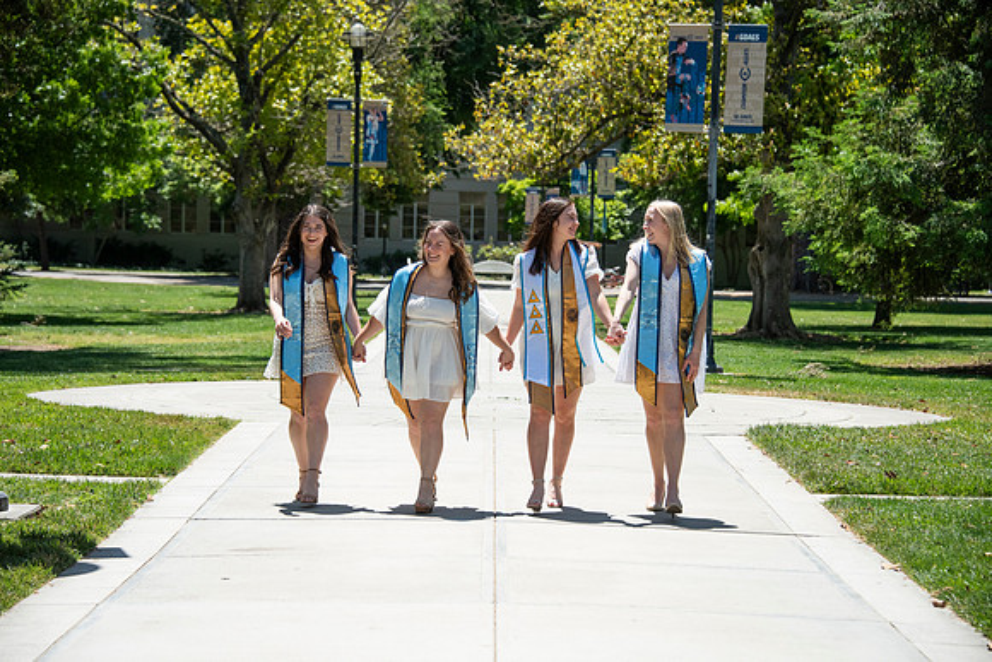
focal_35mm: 100
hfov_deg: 20.4
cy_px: 331
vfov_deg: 13.7
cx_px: 496
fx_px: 2756
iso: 500
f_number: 5.6
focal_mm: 100
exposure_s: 1/3200
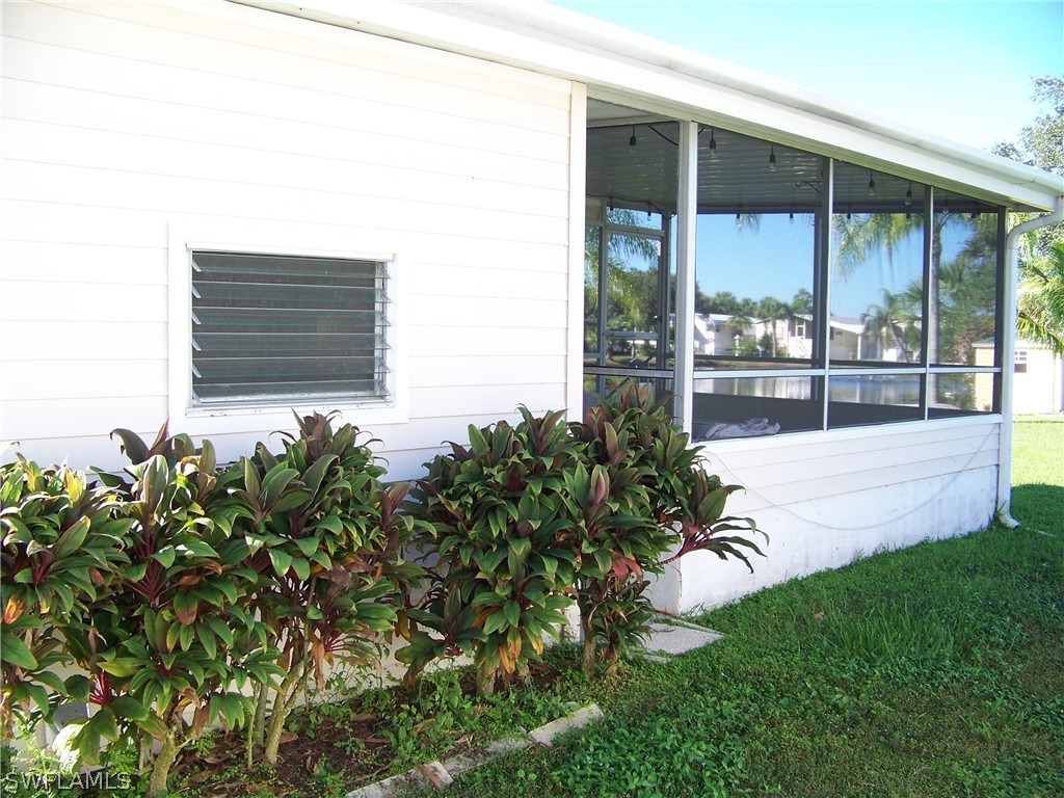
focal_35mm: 36
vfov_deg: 39.7
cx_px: 532
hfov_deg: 51.4
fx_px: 1107
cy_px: 399
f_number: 2.8
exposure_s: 1/160
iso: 64
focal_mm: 5.85
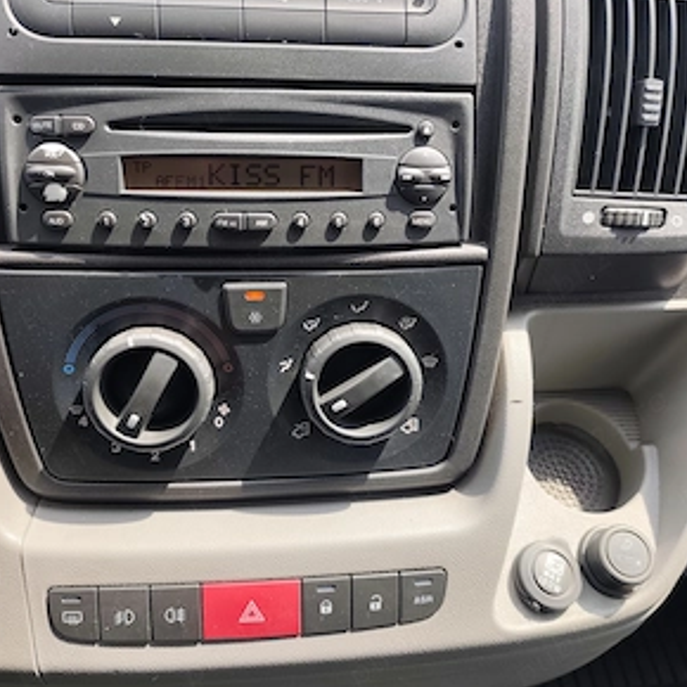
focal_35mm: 28
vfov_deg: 57.2
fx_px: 629
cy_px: 306
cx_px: 341
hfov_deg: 57.3
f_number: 1.65
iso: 50
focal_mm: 6.19
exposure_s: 1/297
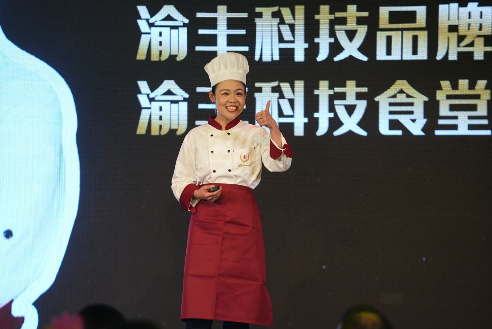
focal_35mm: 198
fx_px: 2708
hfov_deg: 10.4
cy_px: 164
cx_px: 246
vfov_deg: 6.9
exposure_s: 1/160
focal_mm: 198
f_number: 3.5
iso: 250
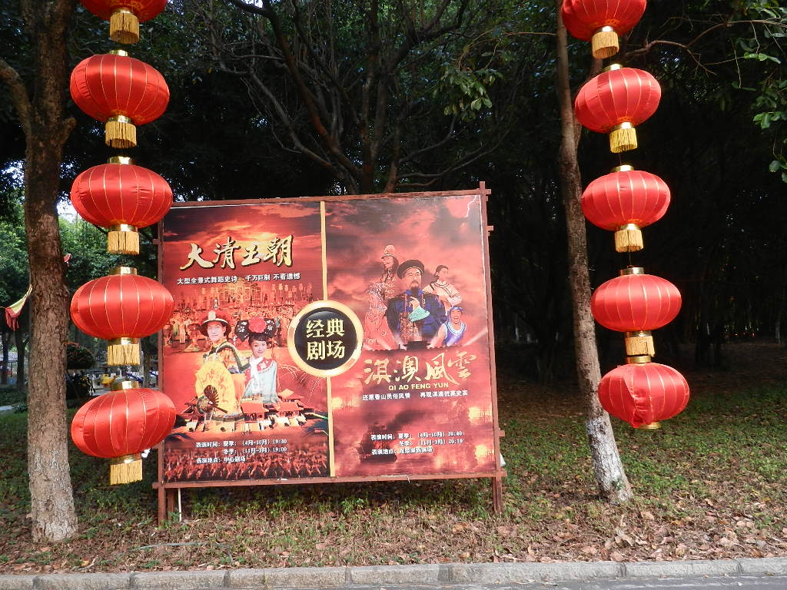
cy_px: 295
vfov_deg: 48.2
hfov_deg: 61.7
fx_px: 659
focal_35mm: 29
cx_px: 394
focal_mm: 5.1
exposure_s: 1/50
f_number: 3.6
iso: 160
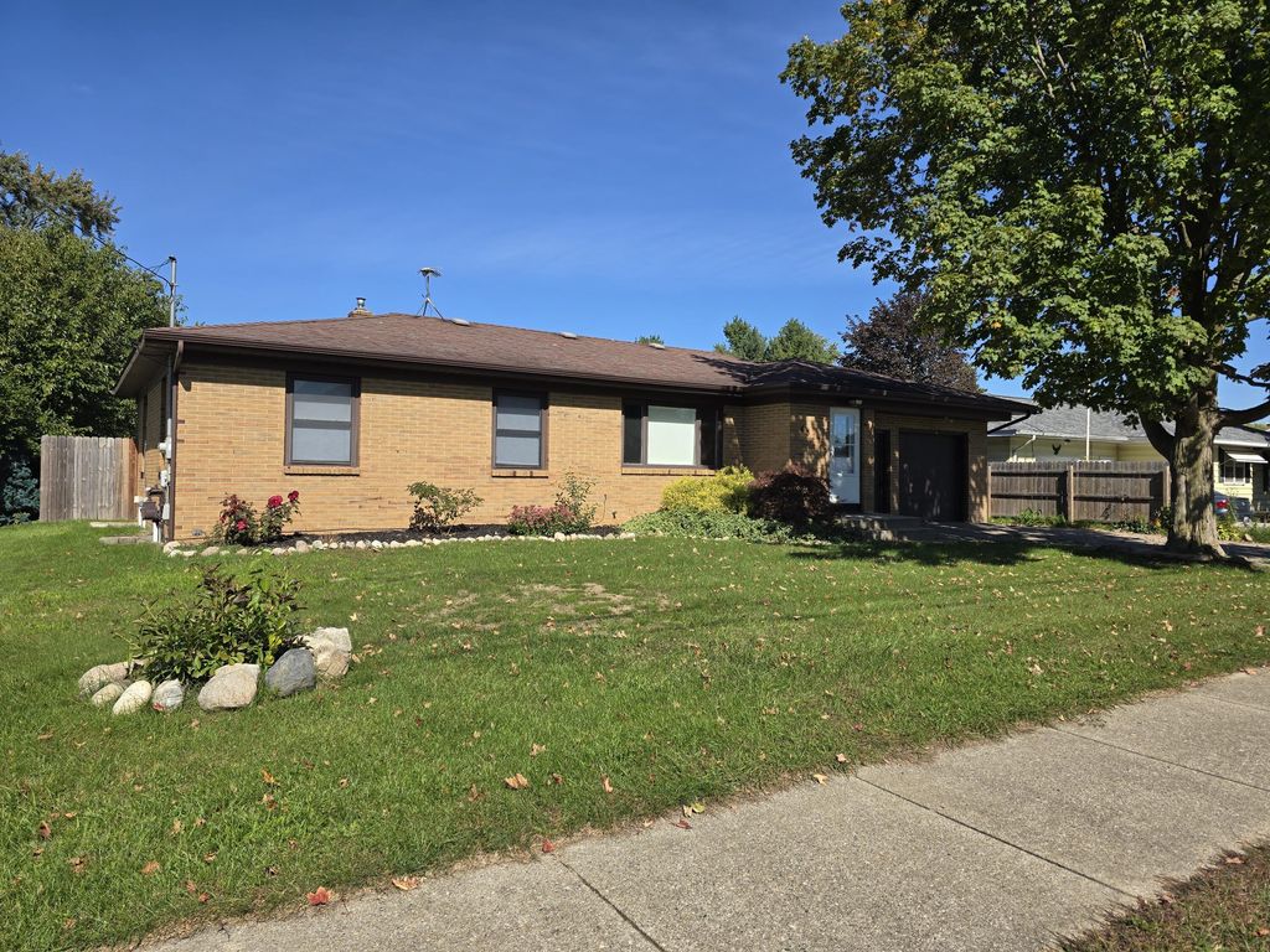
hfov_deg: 73.9
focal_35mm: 23
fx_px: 844
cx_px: 635
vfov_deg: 58.9
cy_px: 476
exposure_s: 1/857
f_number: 1.7
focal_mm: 6.3
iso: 12
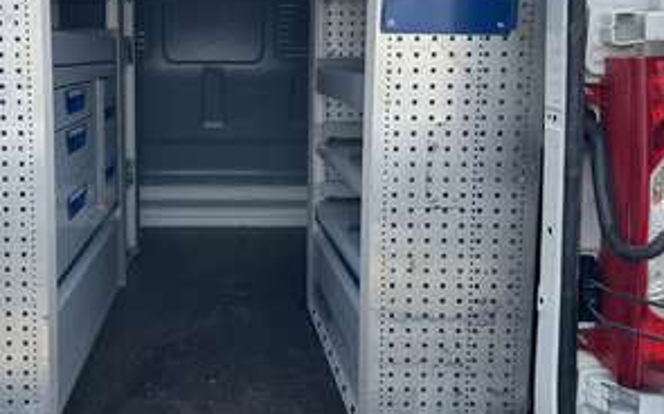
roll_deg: -0.1
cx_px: 214
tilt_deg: -9.6
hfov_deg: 44.5
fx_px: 796
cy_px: 147
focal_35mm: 44
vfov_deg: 29.0
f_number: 1.78
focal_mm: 6.86
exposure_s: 1/1193
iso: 80
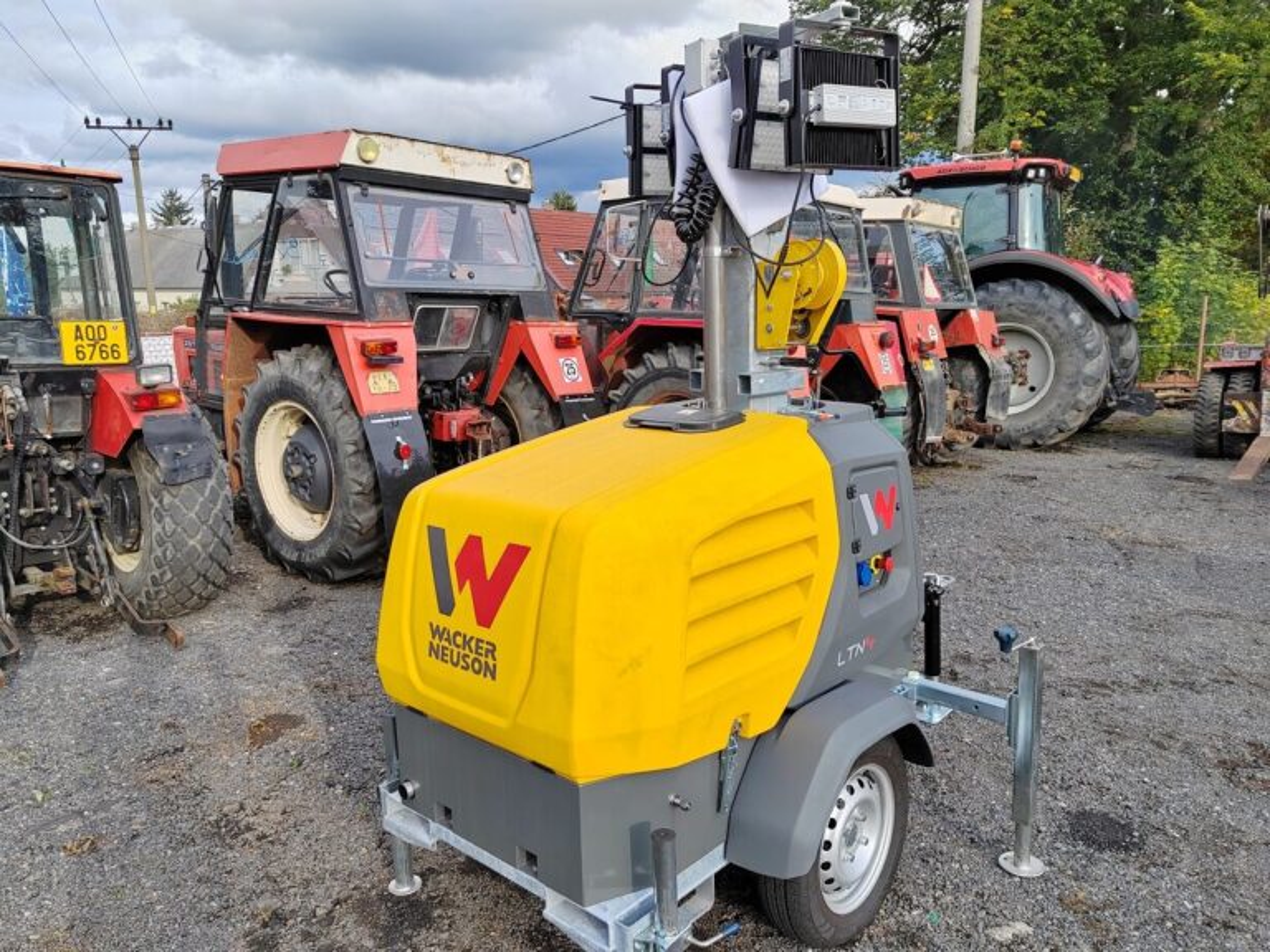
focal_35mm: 27
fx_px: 991
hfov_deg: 65.3
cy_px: 476
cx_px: 635
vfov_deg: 51.4
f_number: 1.9
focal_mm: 5.52
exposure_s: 1/690
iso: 100
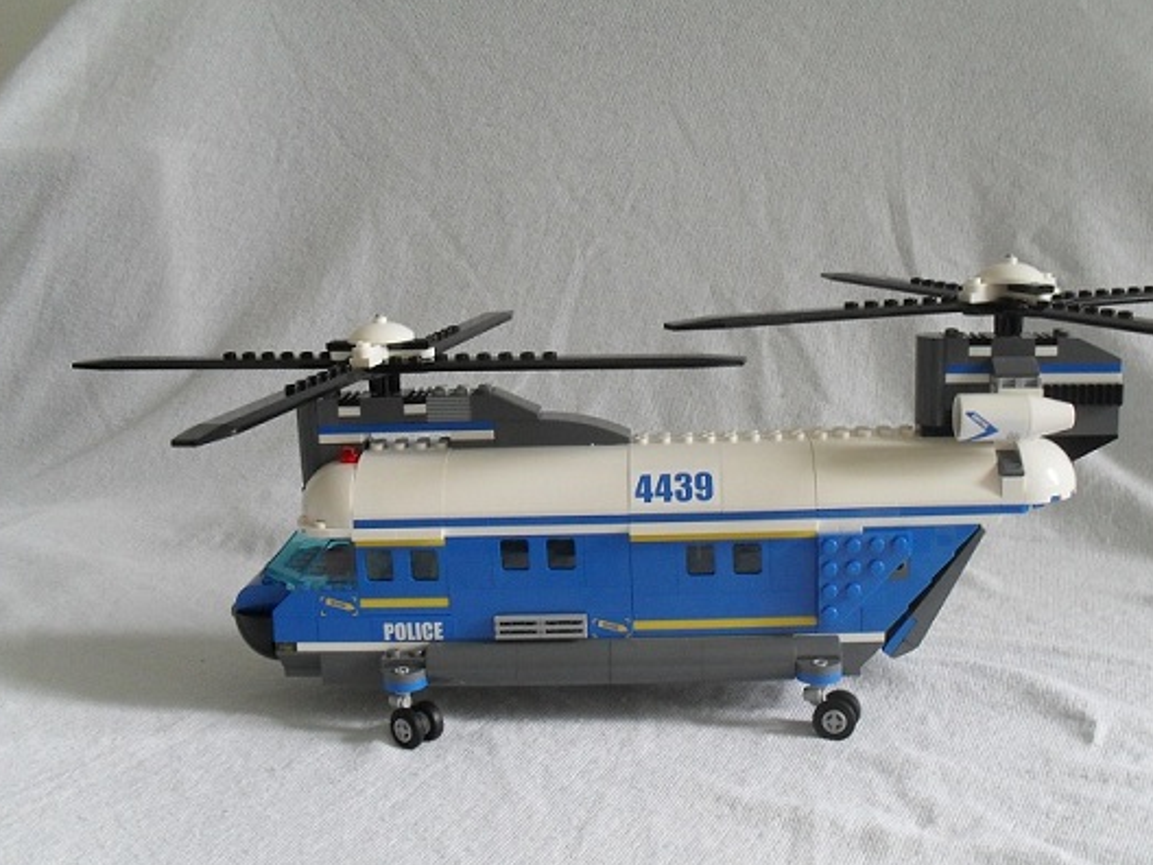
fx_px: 1332
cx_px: 652
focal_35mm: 40
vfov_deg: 36.0
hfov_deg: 46.7
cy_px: 450
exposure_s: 1/8
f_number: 3.2
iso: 200
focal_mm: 6.3
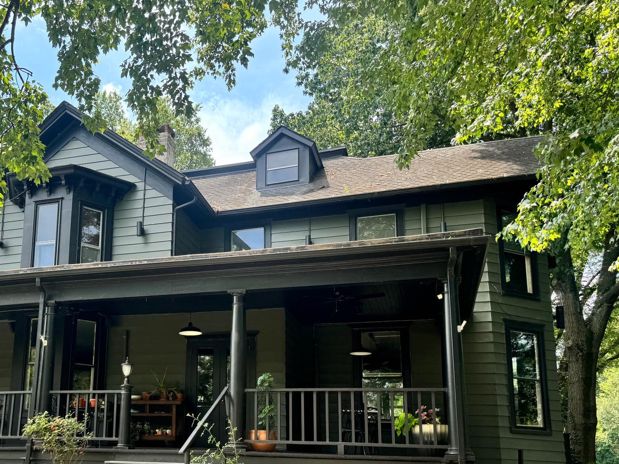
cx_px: 177
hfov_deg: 49.9
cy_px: 329
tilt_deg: +11.2
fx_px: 644
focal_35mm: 36
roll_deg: -2.7
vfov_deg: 38.9
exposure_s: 1/853
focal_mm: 6.76
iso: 80
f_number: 1.78
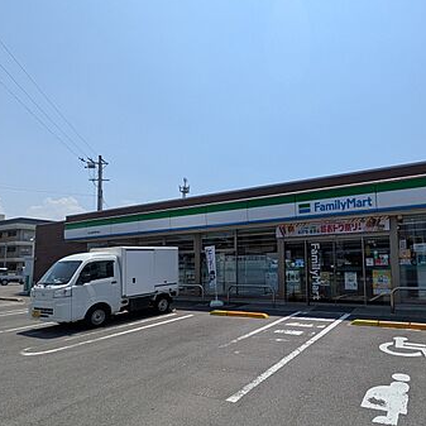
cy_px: 236
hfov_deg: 67.7
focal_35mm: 22
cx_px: 284
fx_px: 306
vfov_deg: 69.4
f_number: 2.2
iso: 51
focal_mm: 1.83
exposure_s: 1/2674
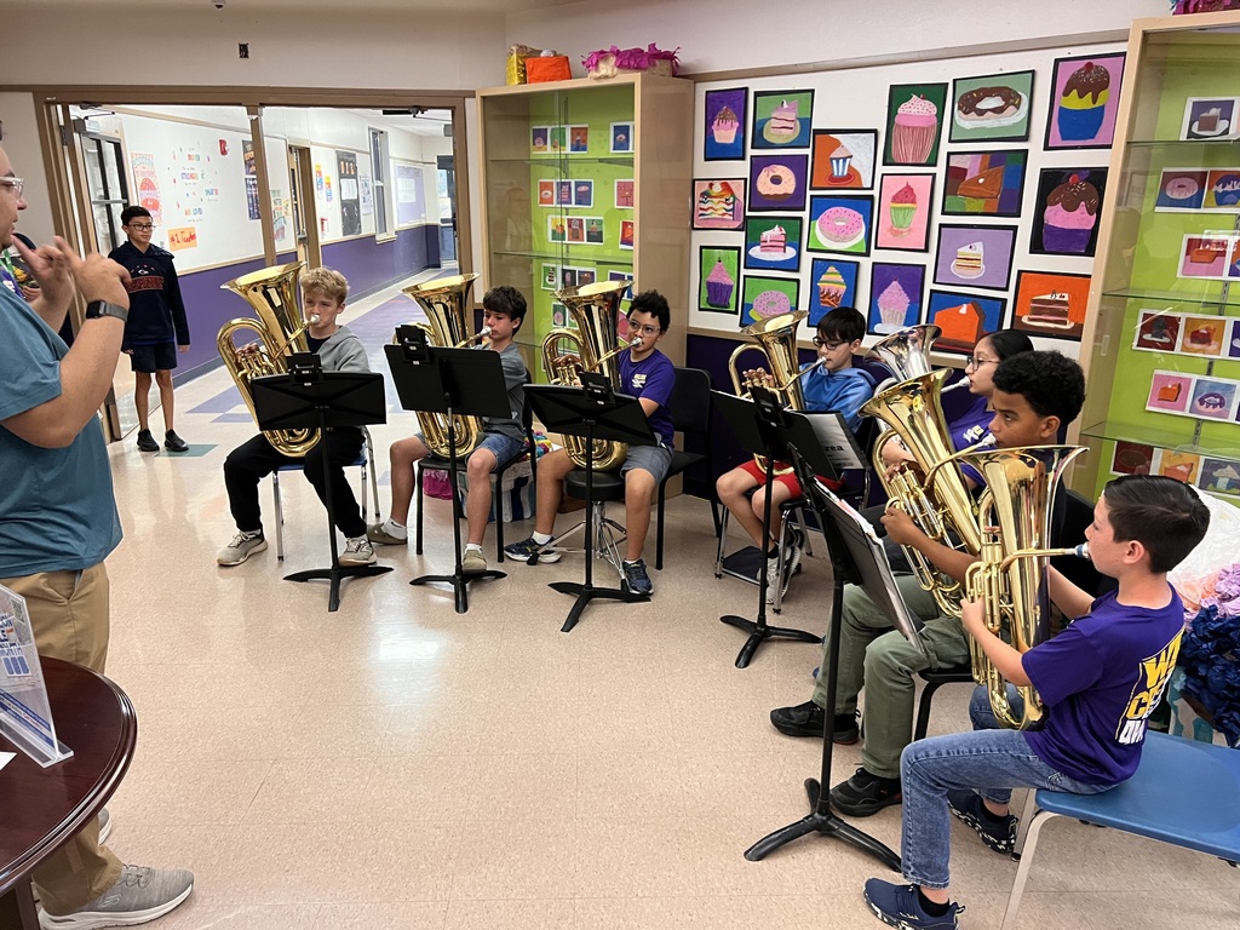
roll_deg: -0.6
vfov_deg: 53.1
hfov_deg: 67.3
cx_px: 620
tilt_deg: -16.6
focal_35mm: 26
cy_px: 465
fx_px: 931
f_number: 1.5
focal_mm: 5.7
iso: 400
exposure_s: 1/40
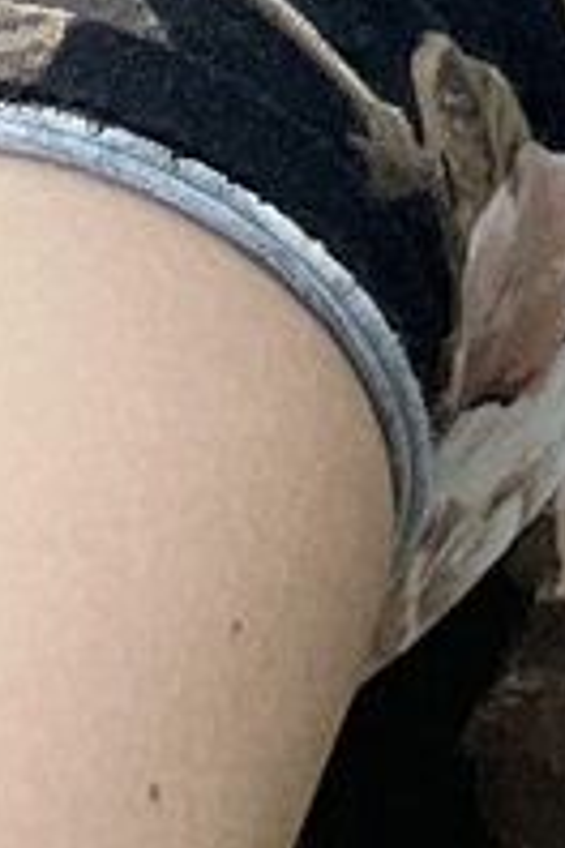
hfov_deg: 5.6
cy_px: -1221
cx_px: 2085
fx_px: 5202
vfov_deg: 8.5
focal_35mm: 221
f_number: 2.2
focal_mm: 2.71
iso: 100
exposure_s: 1/67
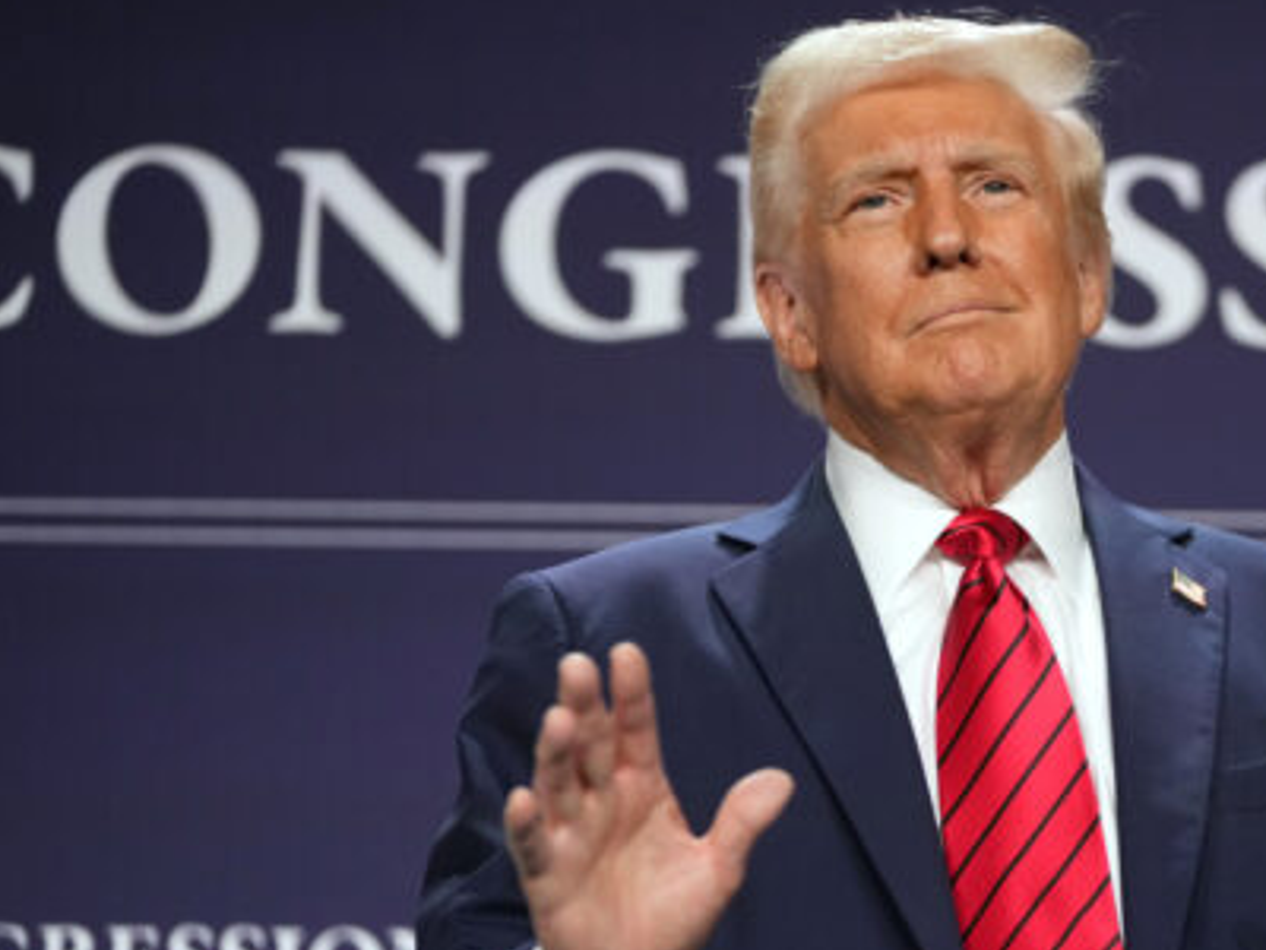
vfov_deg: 7.0
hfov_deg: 9.4
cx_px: 1010
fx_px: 7717
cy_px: 660
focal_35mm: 211
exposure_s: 1/640
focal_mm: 137
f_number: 2.8
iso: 1600
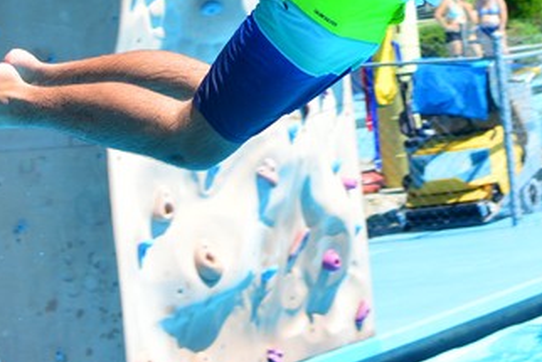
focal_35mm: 167
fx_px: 2509
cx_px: 315
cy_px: -63
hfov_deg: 12.3
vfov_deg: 8.2
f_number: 4.5
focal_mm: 35
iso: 100
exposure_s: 1/500
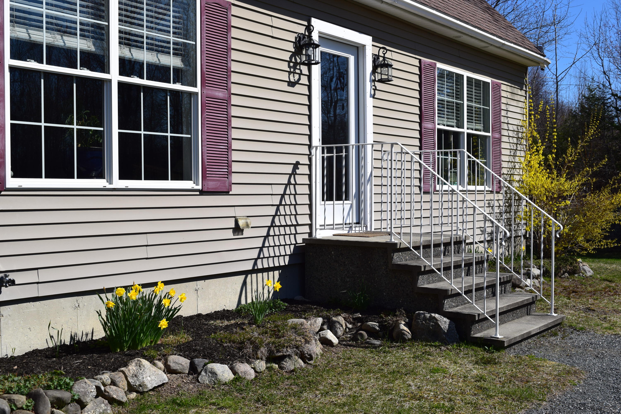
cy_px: 207
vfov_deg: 30.8
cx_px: 310
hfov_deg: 45.0
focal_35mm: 44
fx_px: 750
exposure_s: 1/640
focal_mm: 29
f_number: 11
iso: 200
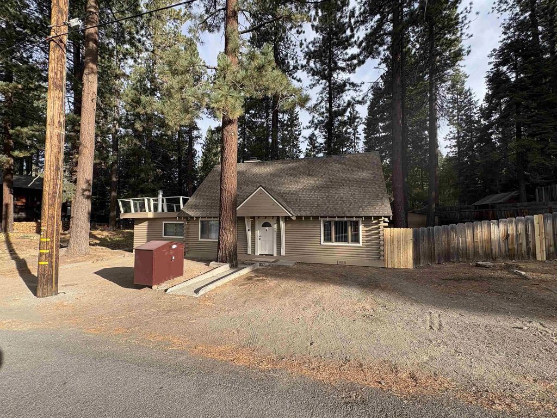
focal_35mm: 14
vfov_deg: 85.7
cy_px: 209
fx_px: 225
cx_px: 278
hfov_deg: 102.1
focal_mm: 2.22
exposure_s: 1/495
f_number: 2.2
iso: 40
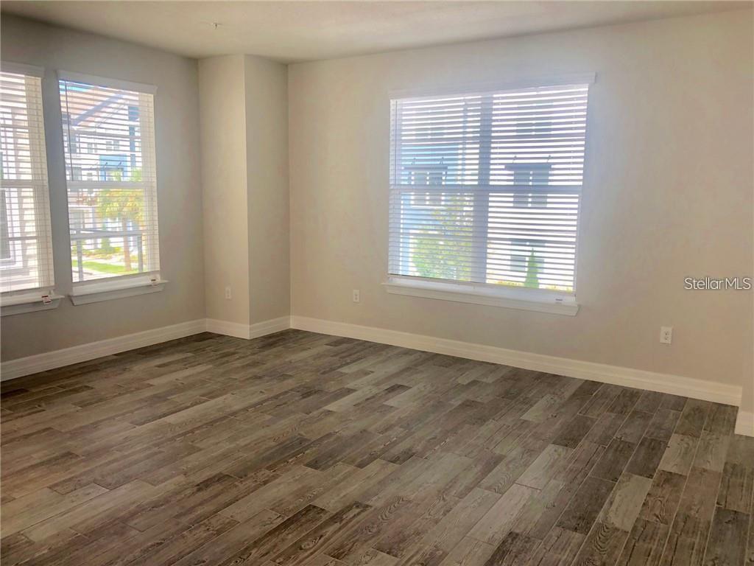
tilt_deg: -10.6
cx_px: 377
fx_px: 610
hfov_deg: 63.4
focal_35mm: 28
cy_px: 283
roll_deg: -1.6
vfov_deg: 49.7
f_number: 1.8
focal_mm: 3.99
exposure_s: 1/120
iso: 20
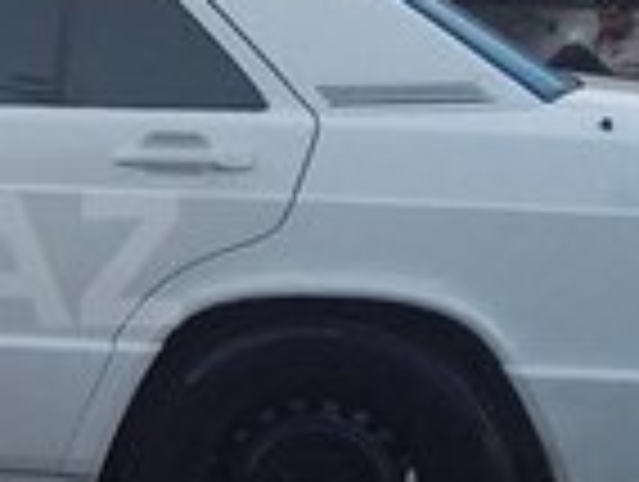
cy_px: 259
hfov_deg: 13.0
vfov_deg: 10.3
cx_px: -279
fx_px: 2663
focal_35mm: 144
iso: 40
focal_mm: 3.3
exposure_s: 1/120
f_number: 2.2
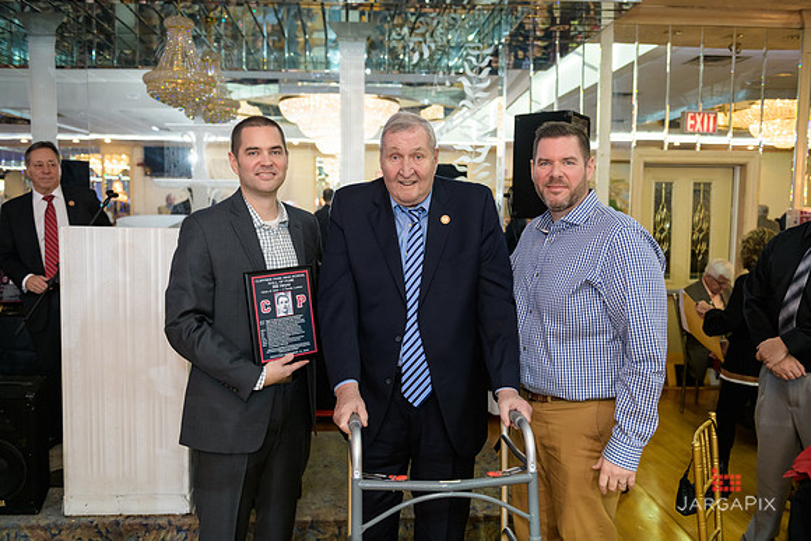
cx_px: 406
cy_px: 270
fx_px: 698
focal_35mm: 31
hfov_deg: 60.3
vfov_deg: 42.3
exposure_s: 1/125
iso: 1000
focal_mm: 31
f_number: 3.2
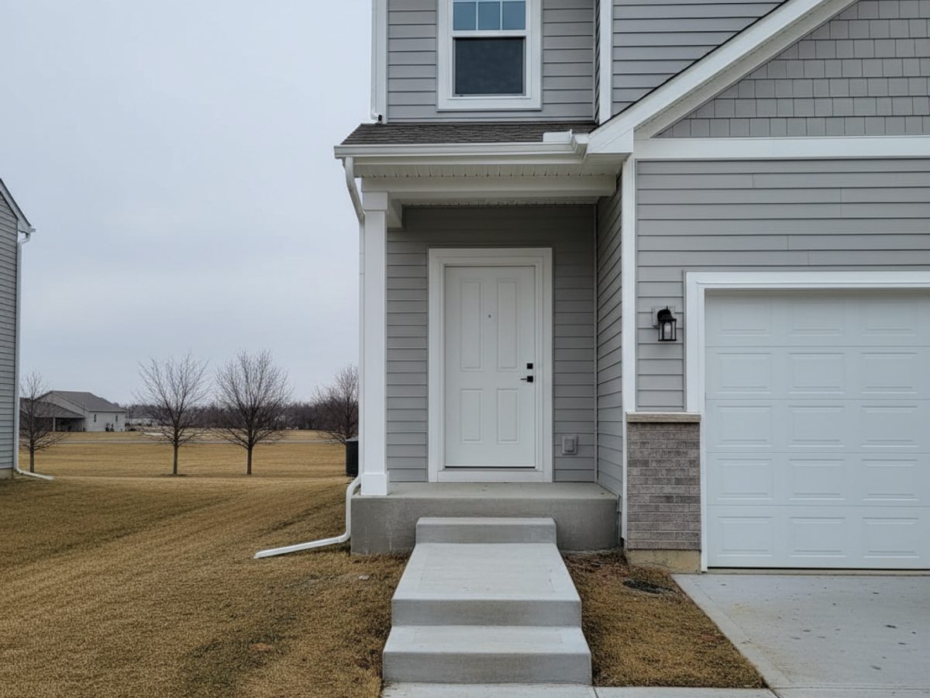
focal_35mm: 26
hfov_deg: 67.3
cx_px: 465
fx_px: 699
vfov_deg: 53.1
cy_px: 349
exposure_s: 1/777
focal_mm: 5.7
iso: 1283
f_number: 1.6
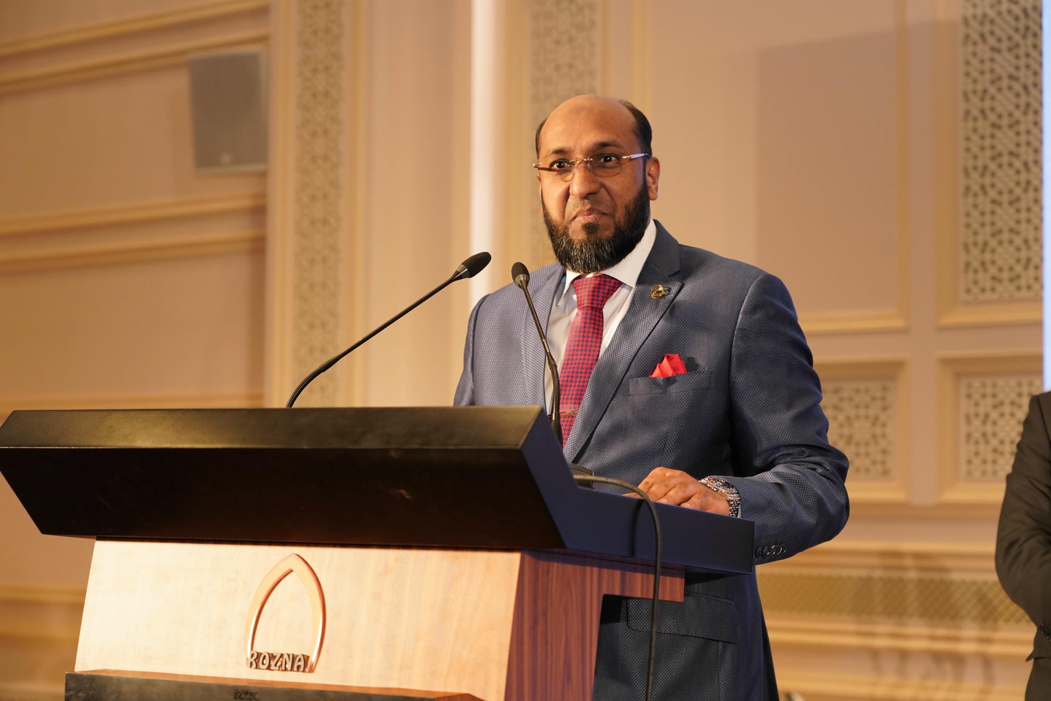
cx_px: 526
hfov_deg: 28.8
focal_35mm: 70
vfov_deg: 19.5
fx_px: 2043
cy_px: 350
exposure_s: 1/160
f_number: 4.5
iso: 1000
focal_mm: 70
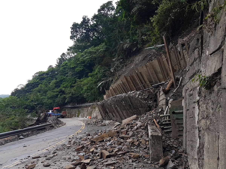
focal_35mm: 26
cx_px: 113
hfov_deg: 67.3
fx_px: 170
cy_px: 84
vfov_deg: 53.1
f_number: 1.7
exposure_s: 1/386
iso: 40
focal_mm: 4.2
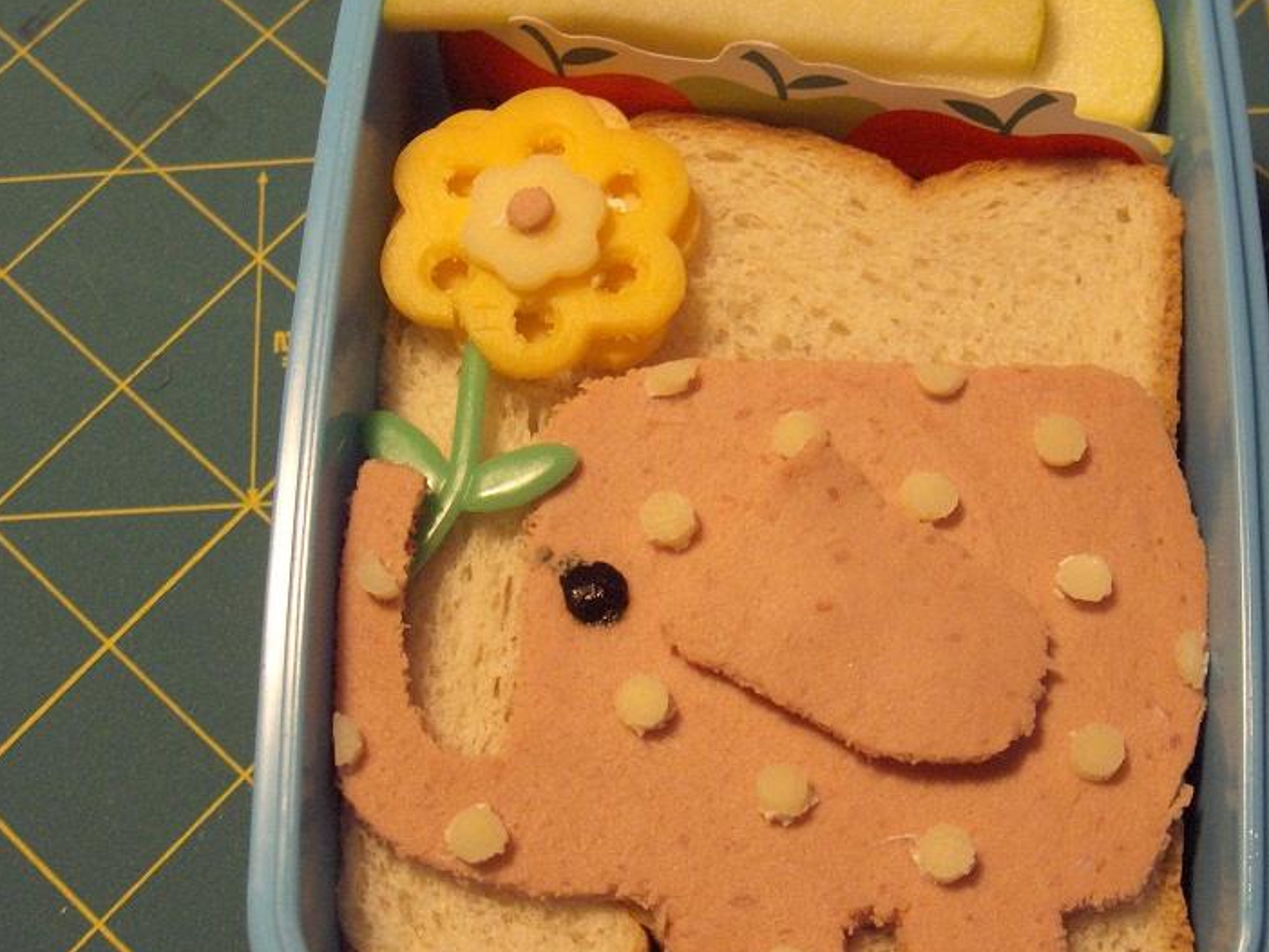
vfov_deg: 25.7
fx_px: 2090
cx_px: 746
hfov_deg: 33.7
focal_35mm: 57
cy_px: 478
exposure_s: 1/116
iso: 200
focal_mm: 8
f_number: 2.8
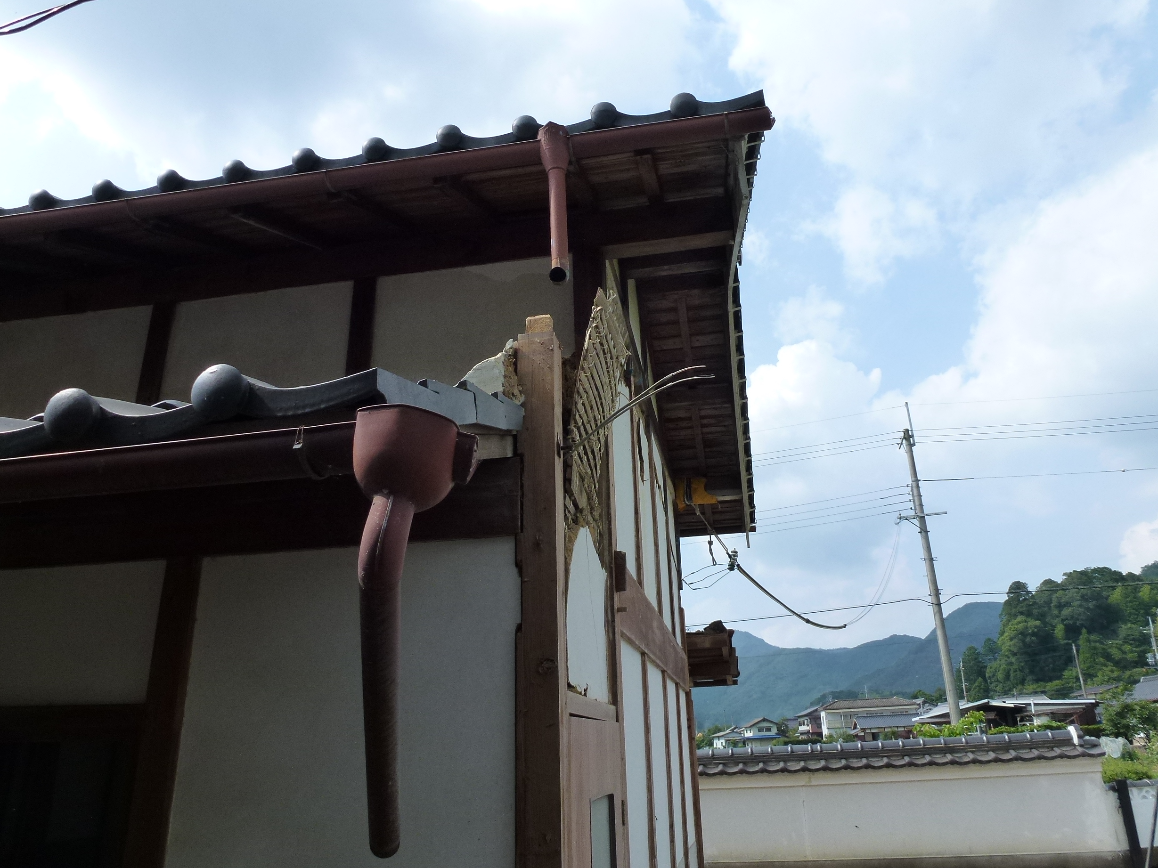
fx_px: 836
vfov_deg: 54.9
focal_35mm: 25
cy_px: 422
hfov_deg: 69.4
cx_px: 593
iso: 160
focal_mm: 4.3
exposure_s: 1/800
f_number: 4
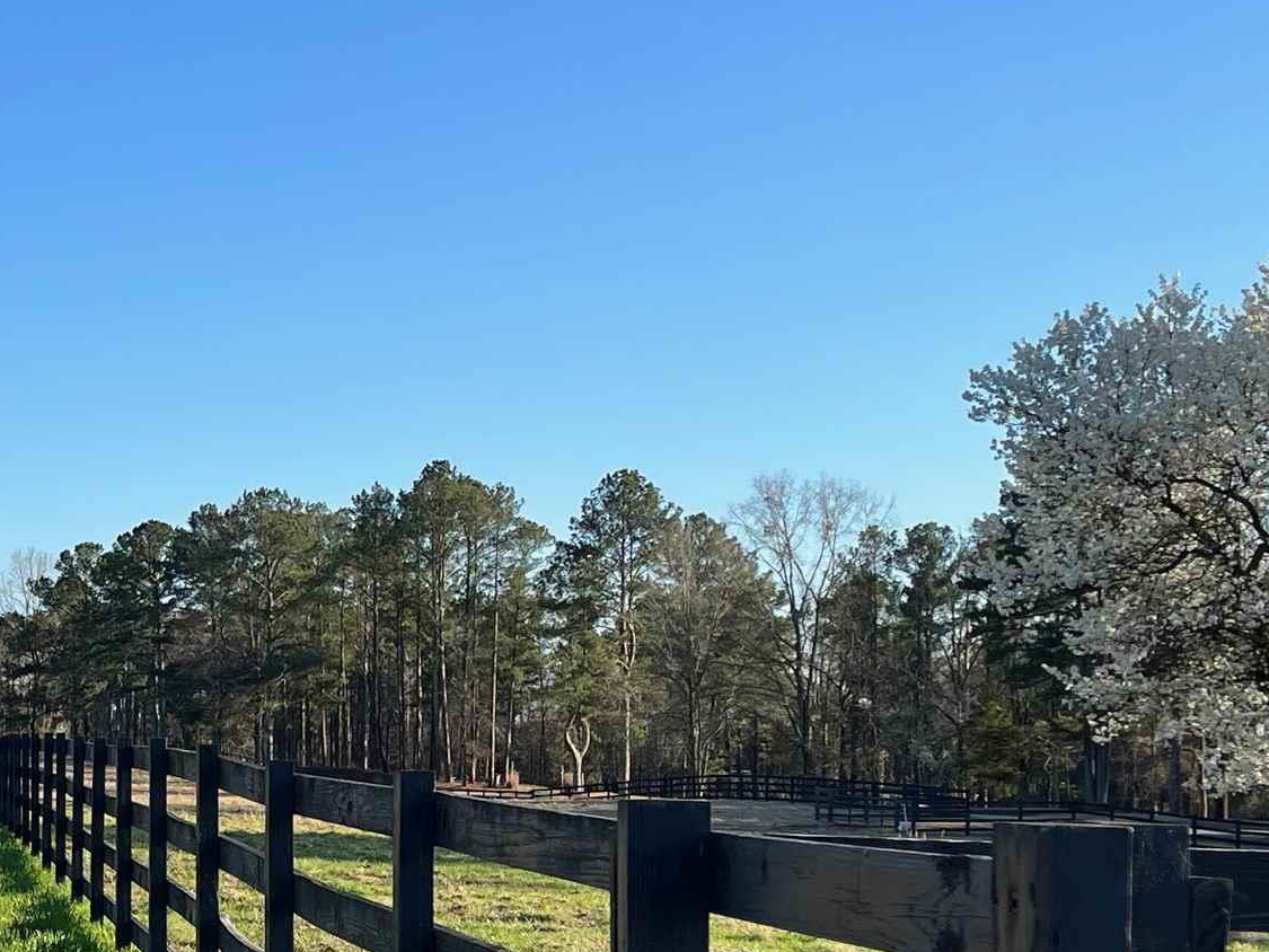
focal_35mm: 71
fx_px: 2603
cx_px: -23
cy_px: 730
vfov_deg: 20.5
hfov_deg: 25.9
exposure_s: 1/1923
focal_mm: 5.1
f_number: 1.6
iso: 50
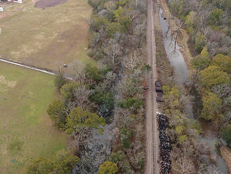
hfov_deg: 58.3
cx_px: 117
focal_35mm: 31
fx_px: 207
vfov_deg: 45.5
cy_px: 86
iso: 100
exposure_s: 1/211
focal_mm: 3.61
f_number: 2.8
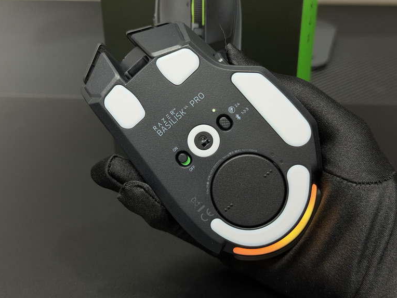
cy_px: 146
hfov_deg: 38.9
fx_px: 562
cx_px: 197
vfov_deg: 29.7
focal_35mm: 49
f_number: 1.78
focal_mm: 6.76
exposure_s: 1/60
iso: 250
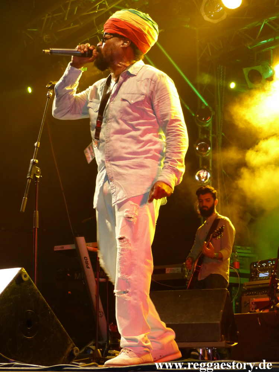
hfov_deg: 17.2
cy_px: 186
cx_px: 140
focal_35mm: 86
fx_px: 924
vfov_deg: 22.8
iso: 400
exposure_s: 1/60
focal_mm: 15.5
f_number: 2.8
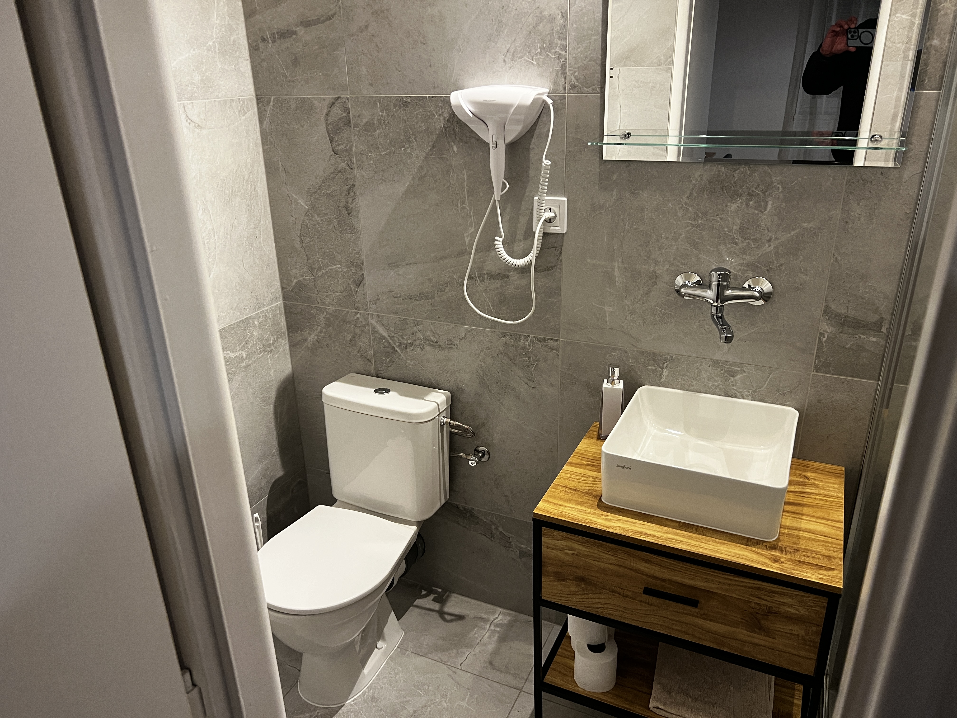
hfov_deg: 67.3
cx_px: 478
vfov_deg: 53.1
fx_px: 719
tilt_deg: -23.7
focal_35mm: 26
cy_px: 359
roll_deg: +3.0
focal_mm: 5.7
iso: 200
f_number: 1.5
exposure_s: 1/50
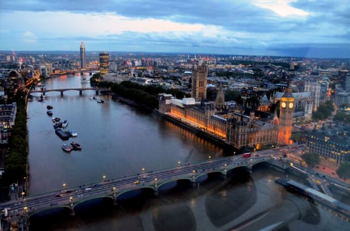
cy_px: 116
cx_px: 175
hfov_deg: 62.1
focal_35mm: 30
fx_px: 291
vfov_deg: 43.4
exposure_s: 1/6
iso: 400
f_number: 5
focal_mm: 20
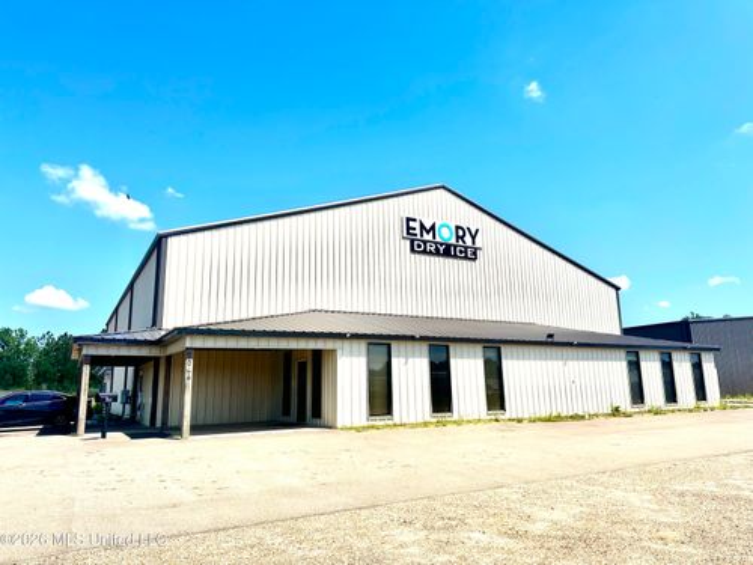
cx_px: 376
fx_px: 522
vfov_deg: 56.8
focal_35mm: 24
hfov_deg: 71.6
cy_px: 282
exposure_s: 1/7576
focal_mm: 6.86
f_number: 1.78
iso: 80
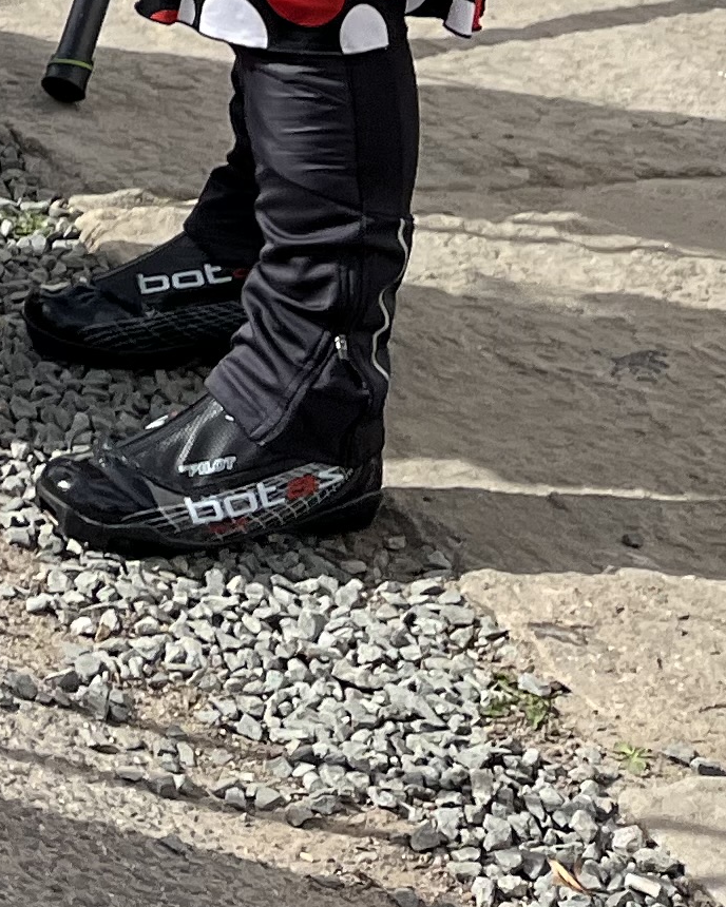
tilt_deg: -9.7
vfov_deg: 14.6
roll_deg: -1.2
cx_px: -1225
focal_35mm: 119
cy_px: -622
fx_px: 3196
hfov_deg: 10.4
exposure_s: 1/5319
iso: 50
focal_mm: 5.1
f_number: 1.6
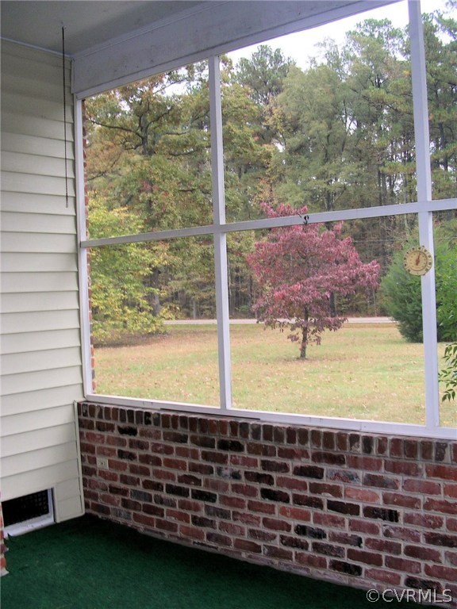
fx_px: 669
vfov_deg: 49.0
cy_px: 304
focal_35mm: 38
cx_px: 228
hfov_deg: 37.7
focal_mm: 5.8
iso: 50
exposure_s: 1/30
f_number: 2.8
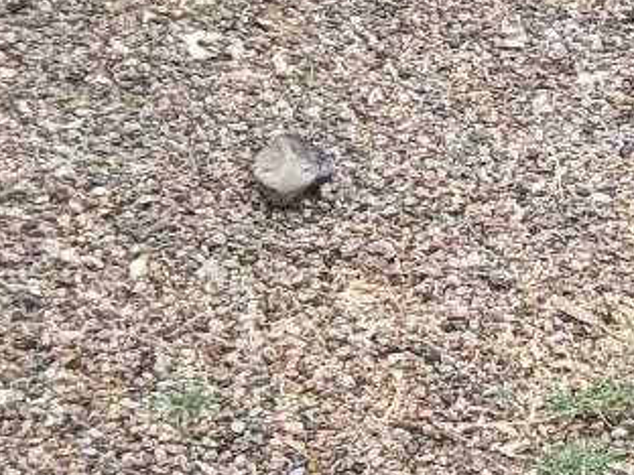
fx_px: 2106
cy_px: 20
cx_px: 577
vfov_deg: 12.7
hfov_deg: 16.9
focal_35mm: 115
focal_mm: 5.1
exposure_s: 1/80
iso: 64
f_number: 3.5
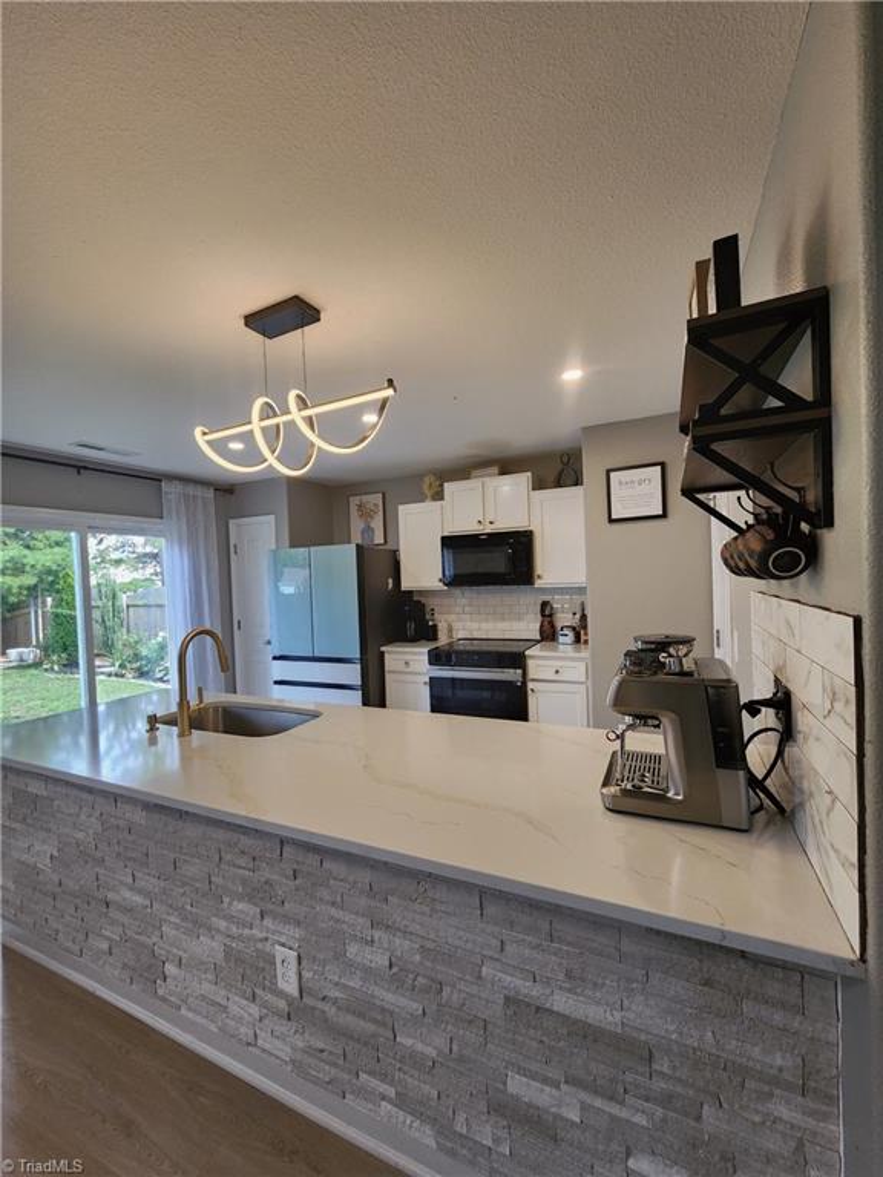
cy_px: 588
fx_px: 442
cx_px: 442
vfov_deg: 106.2
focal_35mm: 13
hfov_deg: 89.9
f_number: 2.2
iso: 125
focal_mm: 2.2
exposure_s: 1/60.2
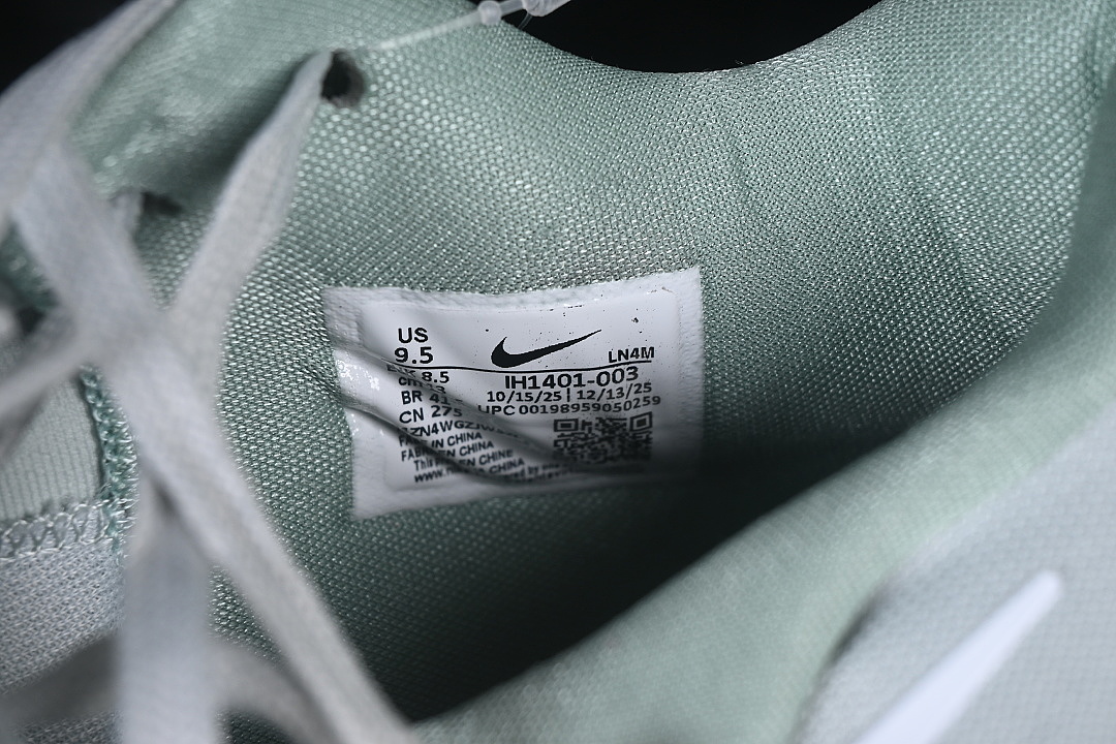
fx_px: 2325
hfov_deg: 27.0
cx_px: 558
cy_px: 372
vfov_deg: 18.2
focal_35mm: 75
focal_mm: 50
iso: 160
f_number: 7.1
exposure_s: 1/80
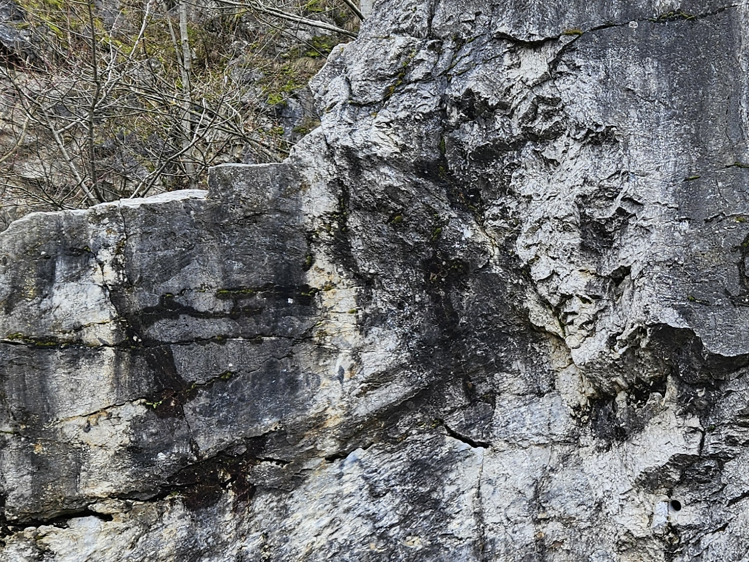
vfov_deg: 23.6
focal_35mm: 62
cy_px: 298
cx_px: 737
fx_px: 1342
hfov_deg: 29.3
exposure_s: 1/191
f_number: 1.8
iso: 25
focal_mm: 5.4
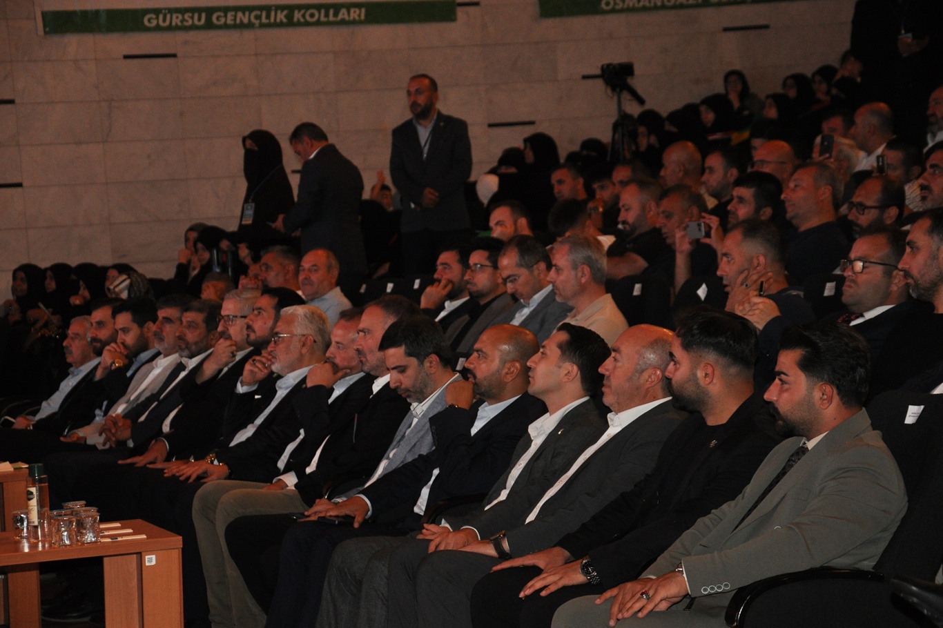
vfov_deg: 12.2
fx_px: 2946
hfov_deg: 18.2
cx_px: 472
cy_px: 314
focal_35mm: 112
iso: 800
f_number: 5.3
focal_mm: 75
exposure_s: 1/60
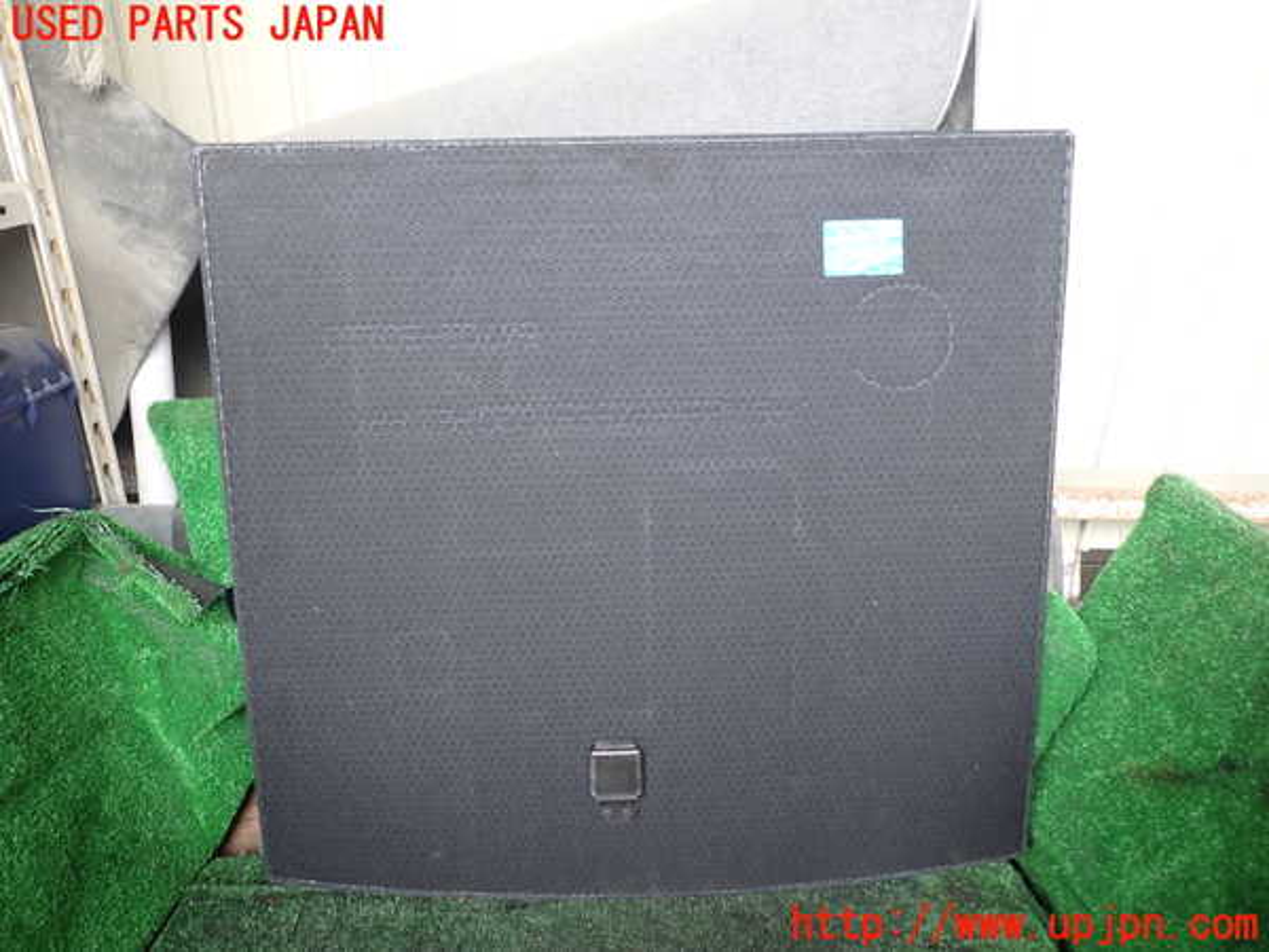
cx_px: 634
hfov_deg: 69.4
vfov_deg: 54.9
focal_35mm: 25
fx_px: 916
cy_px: 476
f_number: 2
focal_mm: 4.5
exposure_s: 1/60
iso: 125
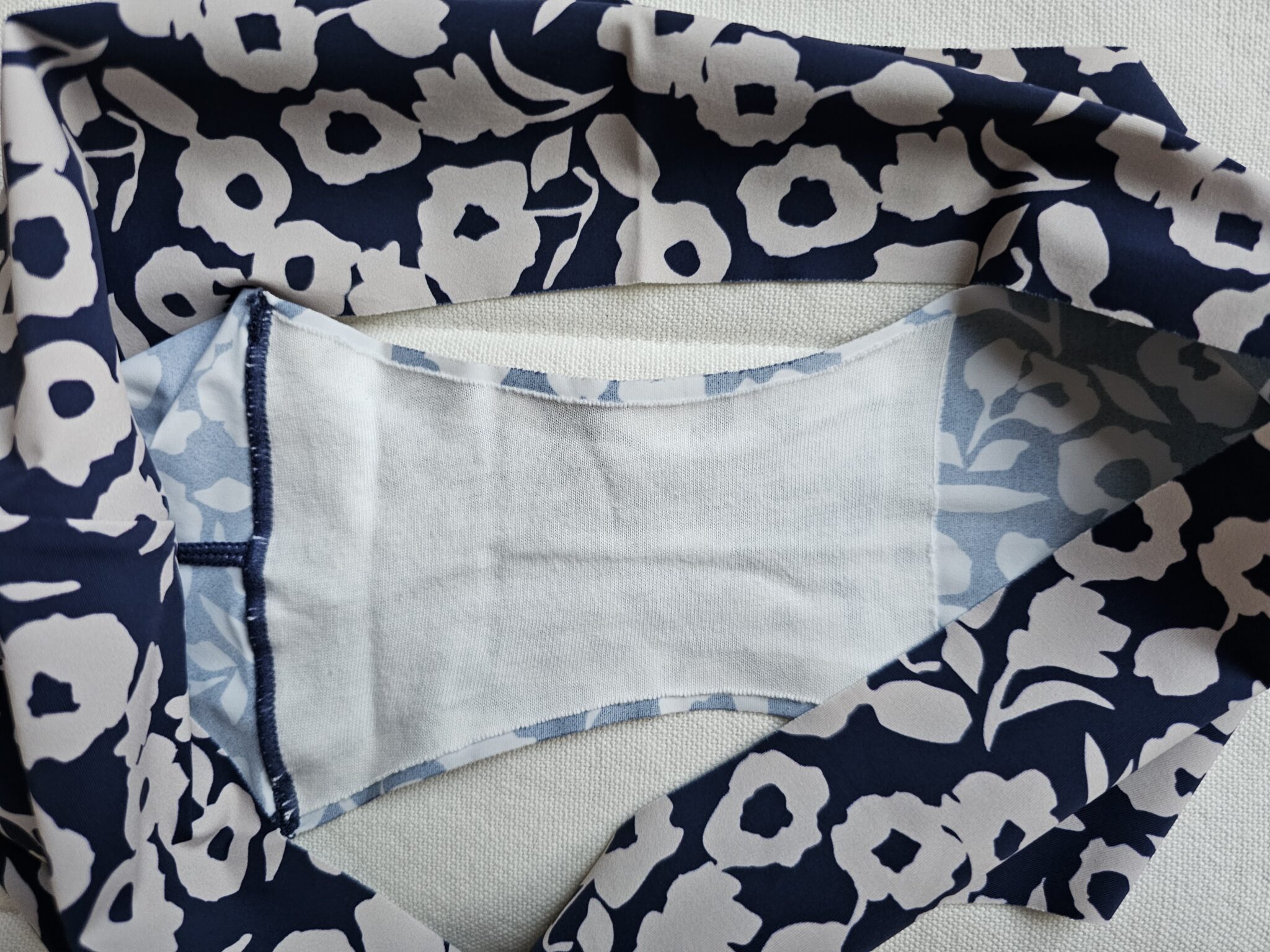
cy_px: 476
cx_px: 635
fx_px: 844
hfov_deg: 73.9
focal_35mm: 23
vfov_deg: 58.9
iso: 320
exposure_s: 1/37.1
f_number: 1.7
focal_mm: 6.3
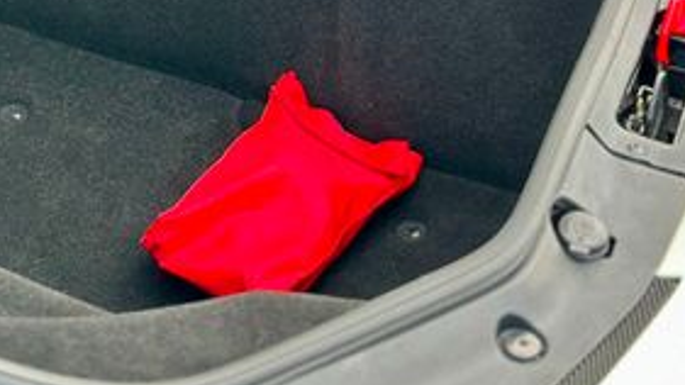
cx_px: -10
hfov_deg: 17.6
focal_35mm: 119
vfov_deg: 10.0
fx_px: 2161
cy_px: -134
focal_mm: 6.86
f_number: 1.78
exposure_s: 1/141
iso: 125
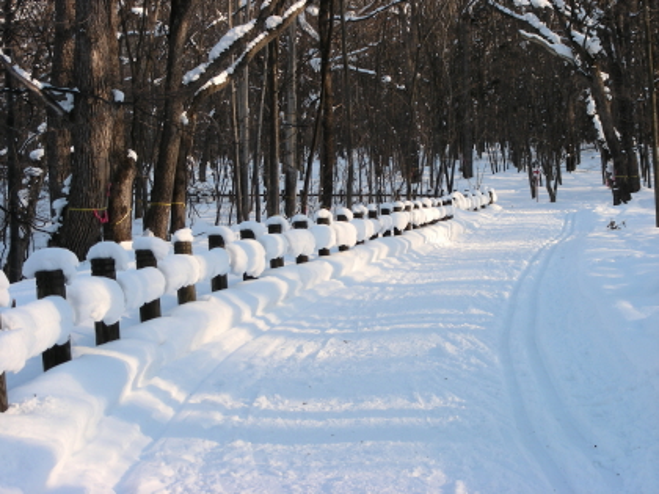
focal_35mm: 79
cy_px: 247
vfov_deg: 18.7
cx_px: 330
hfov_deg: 24.7
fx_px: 1504
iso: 50
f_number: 4
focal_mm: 13.2
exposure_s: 1/72.6
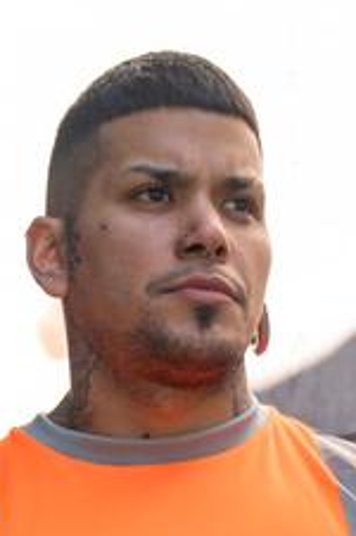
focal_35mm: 150
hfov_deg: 9.1
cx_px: 206
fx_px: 2232
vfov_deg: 13.1
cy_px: 768
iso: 320
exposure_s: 1/250
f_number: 3.5
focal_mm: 47
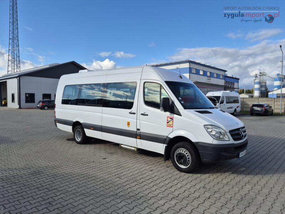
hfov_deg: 73.9
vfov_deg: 58.9
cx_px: 142
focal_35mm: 23
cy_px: 107
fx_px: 189
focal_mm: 5.4
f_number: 1.8
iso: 25
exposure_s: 1/1667
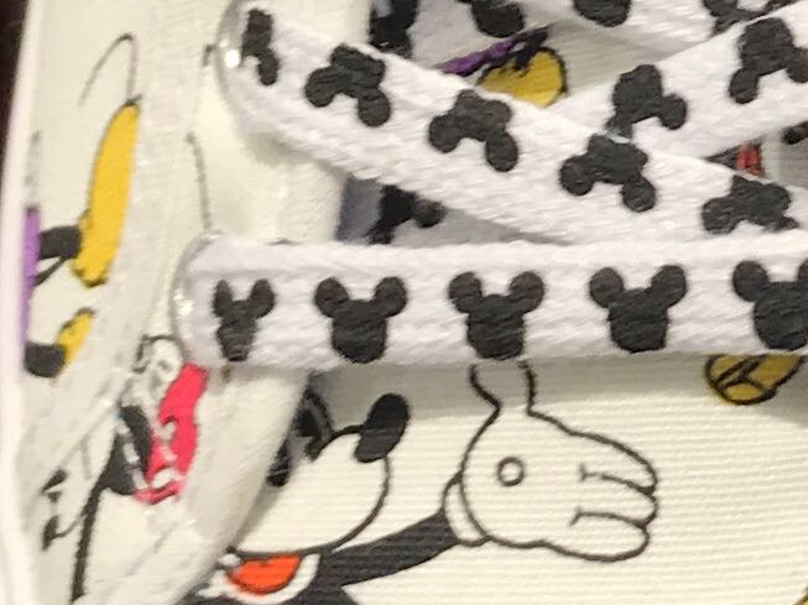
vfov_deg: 8.5
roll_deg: +6.8
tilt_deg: -36.4
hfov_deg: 11.3
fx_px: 4036
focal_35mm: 173
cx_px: 891
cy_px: 59
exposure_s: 1/60
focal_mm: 3.99
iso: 25
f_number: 1.8
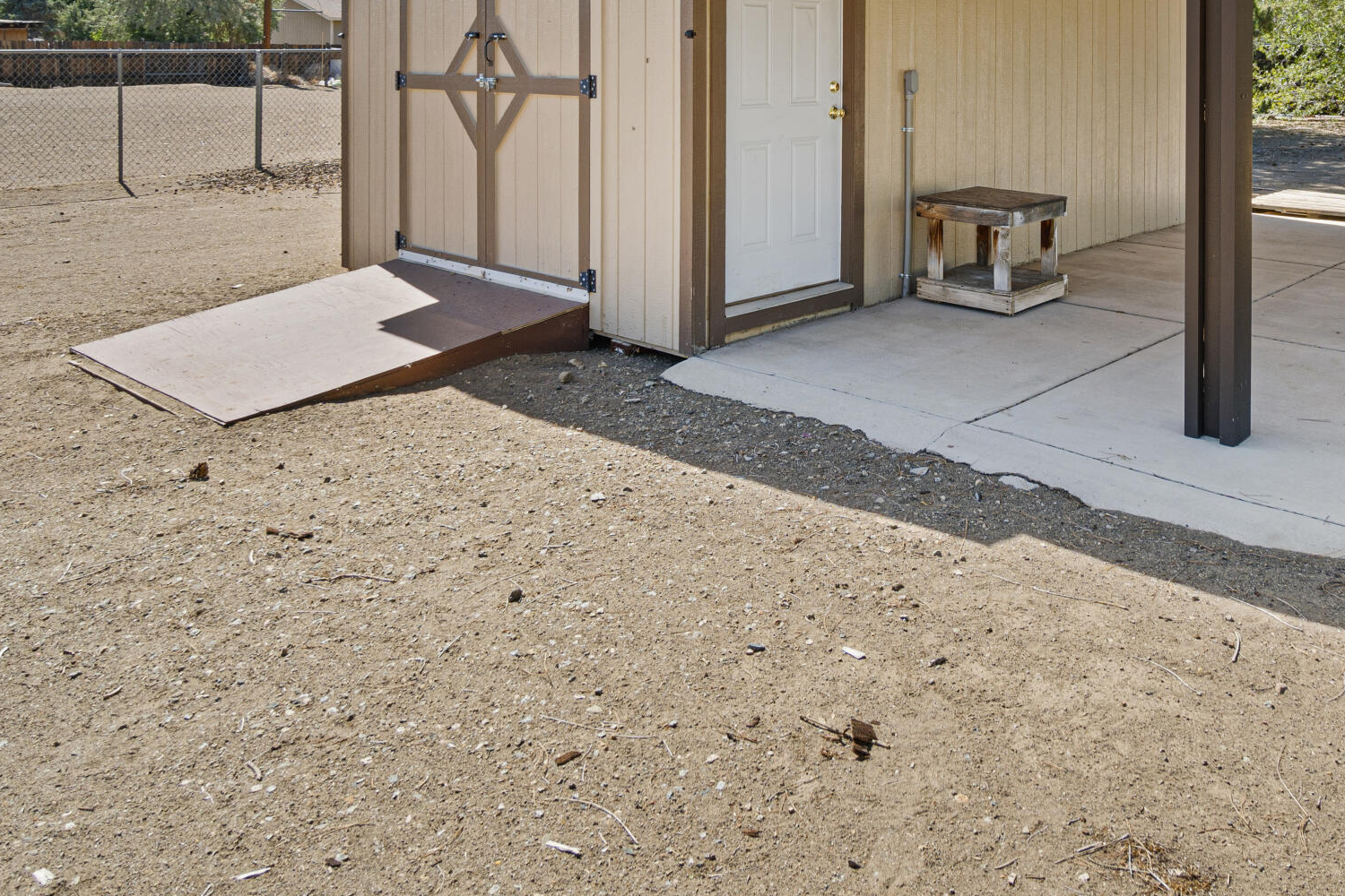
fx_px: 1121
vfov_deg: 40.1
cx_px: 904
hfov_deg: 60.4
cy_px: 75
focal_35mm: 30
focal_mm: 10
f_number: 8
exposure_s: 1/25
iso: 100
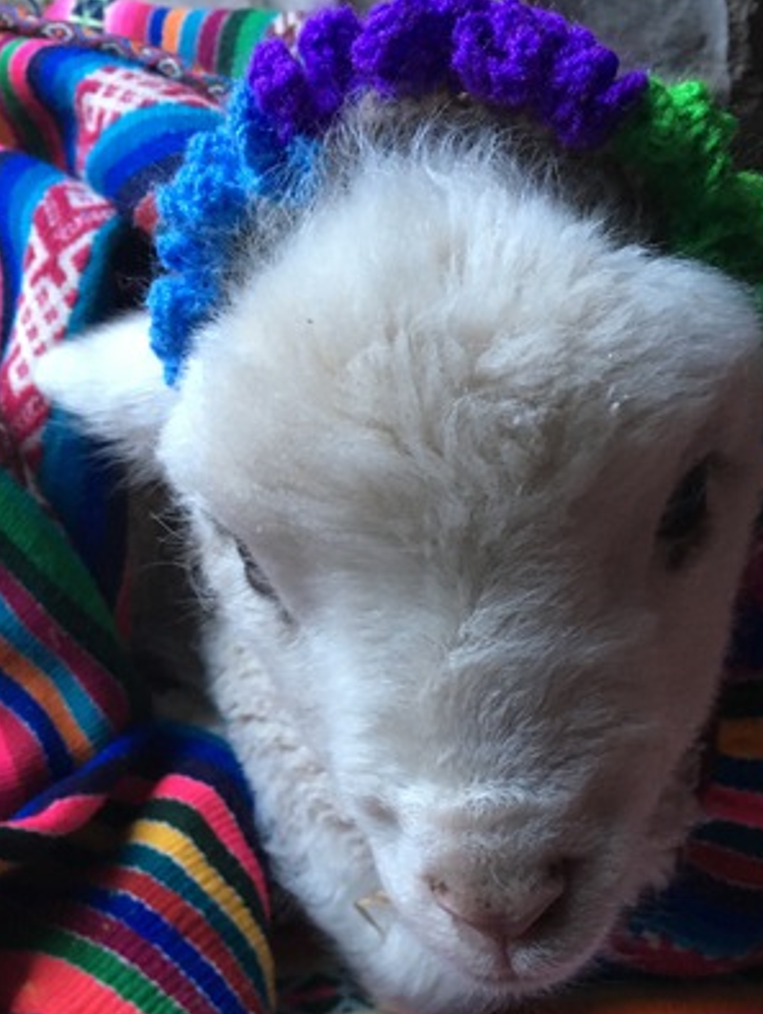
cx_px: 380
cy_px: 698
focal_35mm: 44
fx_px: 1291
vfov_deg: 42.2
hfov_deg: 32.9
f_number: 2.2
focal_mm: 4.15
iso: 200
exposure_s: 1/24
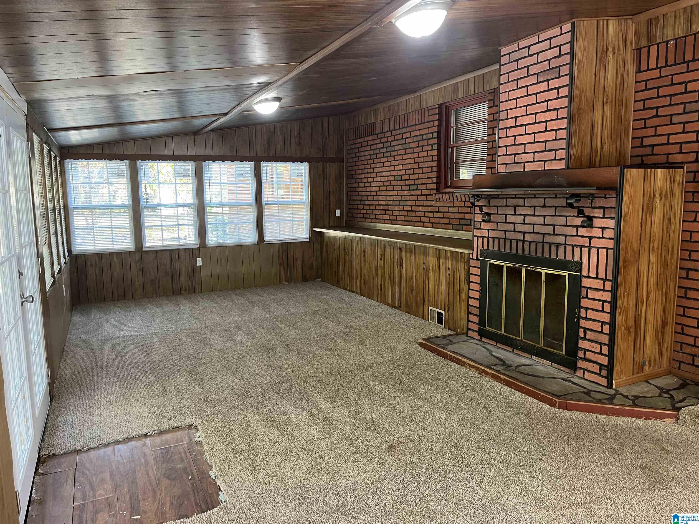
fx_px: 525
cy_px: 262
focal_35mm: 26
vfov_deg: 53.1
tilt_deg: -7.8
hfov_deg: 67.3
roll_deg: -0.1
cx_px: 350
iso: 250
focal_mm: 5.1
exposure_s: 1/60
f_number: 1.6
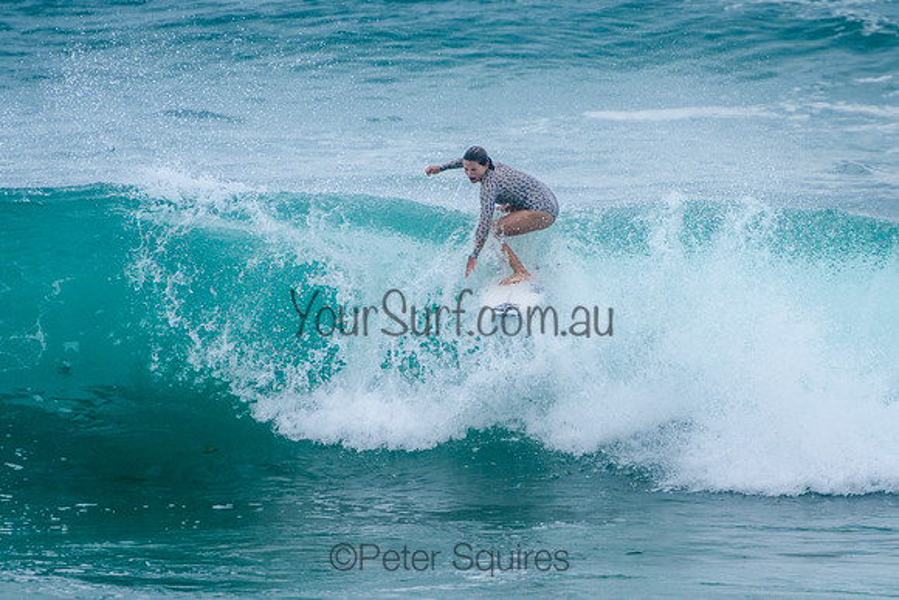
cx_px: 445
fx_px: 13746
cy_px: 275
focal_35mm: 550
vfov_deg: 2.5
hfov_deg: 3.7
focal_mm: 400
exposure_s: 1/2000
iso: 500
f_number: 7.1
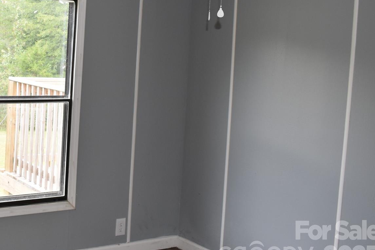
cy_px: 59
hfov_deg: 32.9
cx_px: 68
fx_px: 614
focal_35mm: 59
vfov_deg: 22.7
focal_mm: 22
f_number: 5.6
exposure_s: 1/125
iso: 450
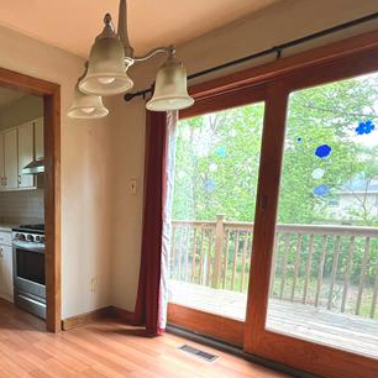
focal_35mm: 24
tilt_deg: -9.0
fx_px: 297
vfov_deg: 63.3
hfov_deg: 58.1
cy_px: 254
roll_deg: -0.2
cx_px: 57
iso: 125
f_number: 1.8
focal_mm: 1.57
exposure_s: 1/99
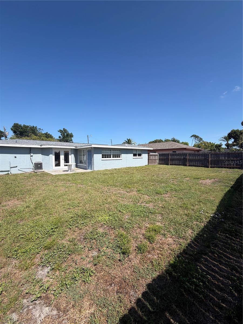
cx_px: 122
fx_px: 131
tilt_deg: -2.4
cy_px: 162
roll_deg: -0.2
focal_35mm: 14
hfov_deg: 85.7
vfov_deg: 102.1
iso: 20
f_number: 2.2
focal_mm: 2.22
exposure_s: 1/799
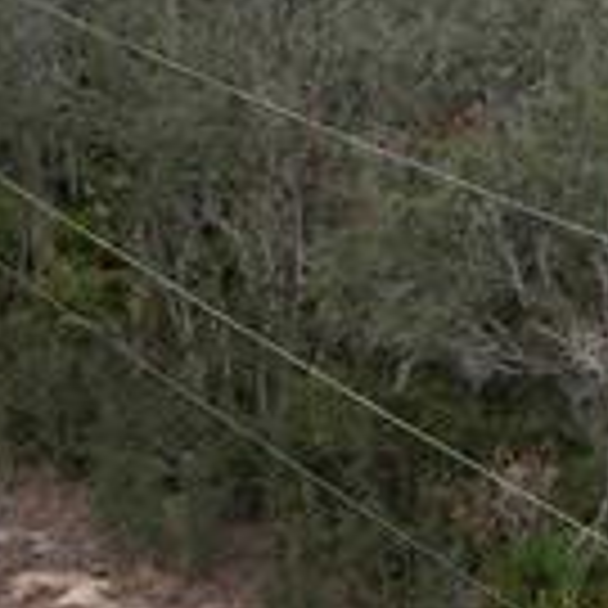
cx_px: 450
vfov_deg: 12.3
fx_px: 2822
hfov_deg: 12.3
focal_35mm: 142
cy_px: 252
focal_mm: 8.38
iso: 120
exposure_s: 1/60
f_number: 2.8
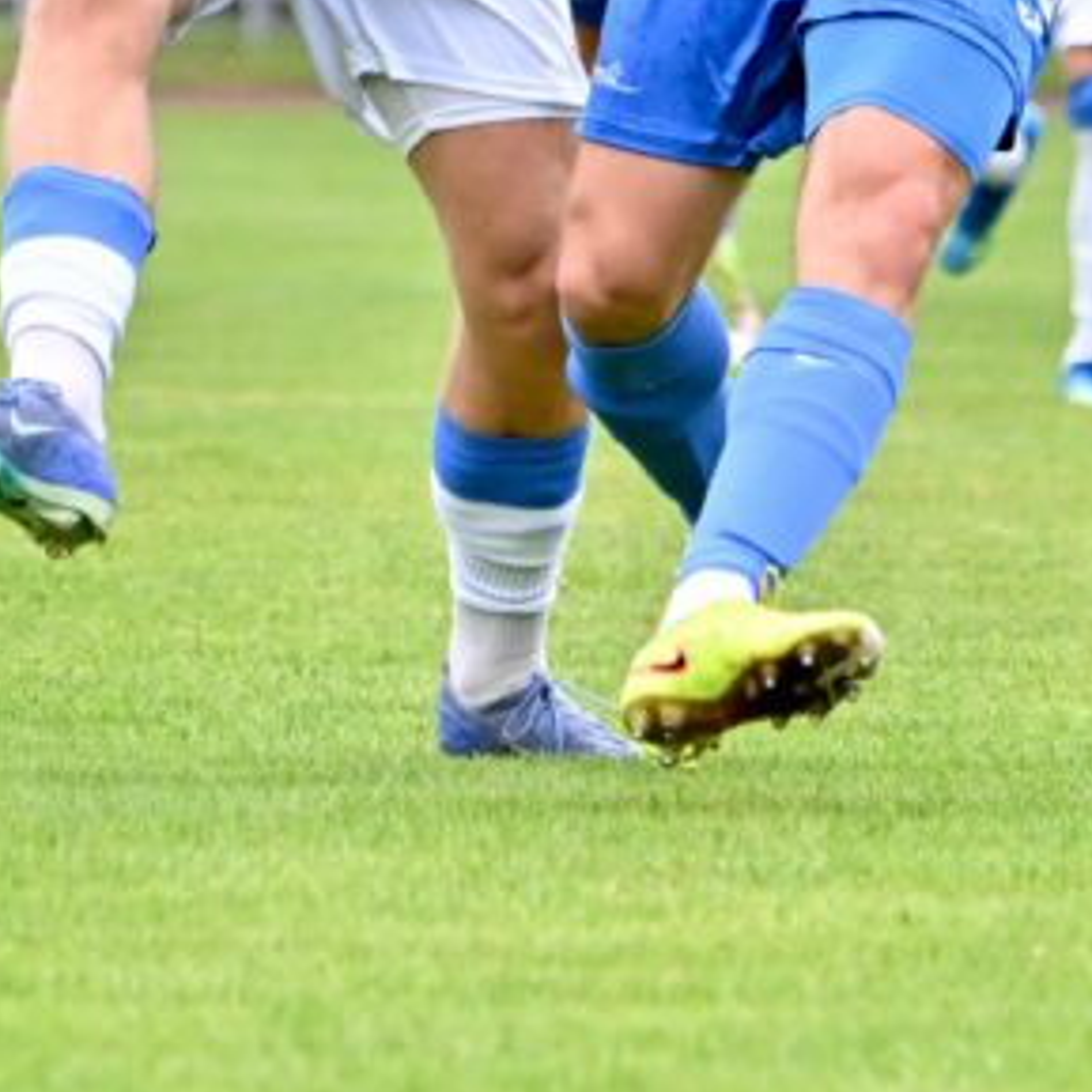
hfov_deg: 2.9
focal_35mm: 602
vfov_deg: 2.9
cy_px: -85
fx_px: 21486
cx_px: 525
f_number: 5.3
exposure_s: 1/1600
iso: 2000
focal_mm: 200
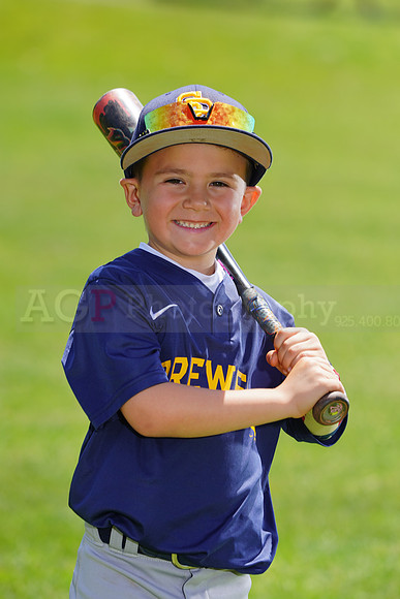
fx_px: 4697
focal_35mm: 282
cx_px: 200
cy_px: 300
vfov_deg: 7.3
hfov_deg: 4.9
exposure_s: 1/250
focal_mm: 282
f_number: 7.1
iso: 100
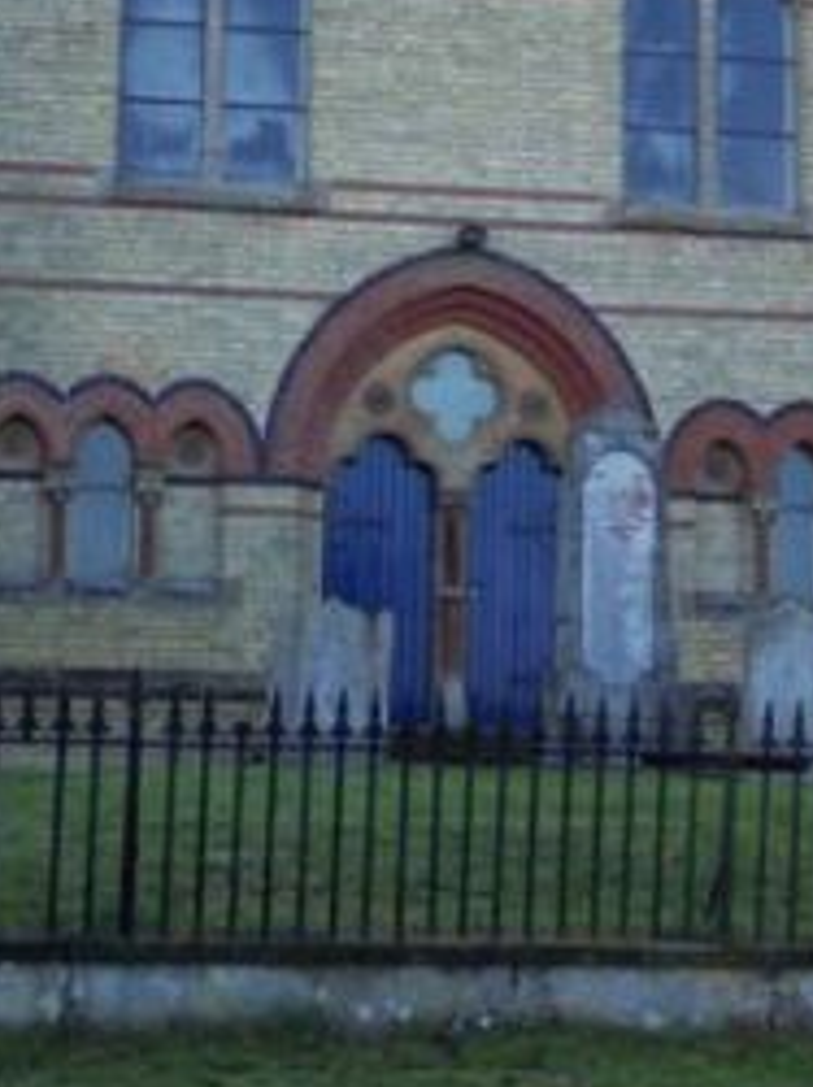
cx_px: 487
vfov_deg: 17.2
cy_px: 161
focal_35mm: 113
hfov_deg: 13.1
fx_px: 3545
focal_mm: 13.3
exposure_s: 1/250
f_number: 3.4
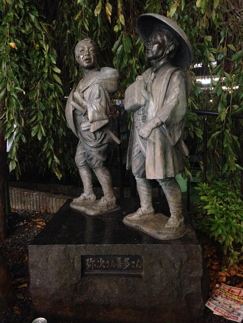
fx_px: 309
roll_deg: +1.8
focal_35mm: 33
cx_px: 122
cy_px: 162
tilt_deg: -11.2
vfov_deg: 55.4
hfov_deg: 42.9
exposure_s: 1/15
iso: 800
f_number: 2.4
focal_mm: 4.12
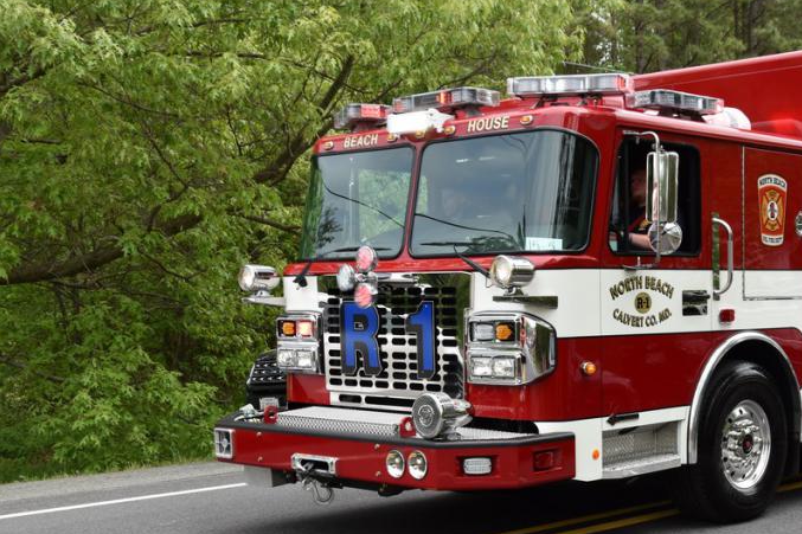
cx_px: 605
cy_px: 374
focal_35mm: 57
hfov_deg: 34.4
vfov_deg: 23.7
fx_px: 1264
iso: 220
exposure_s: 1/250
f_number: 8
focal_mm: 25
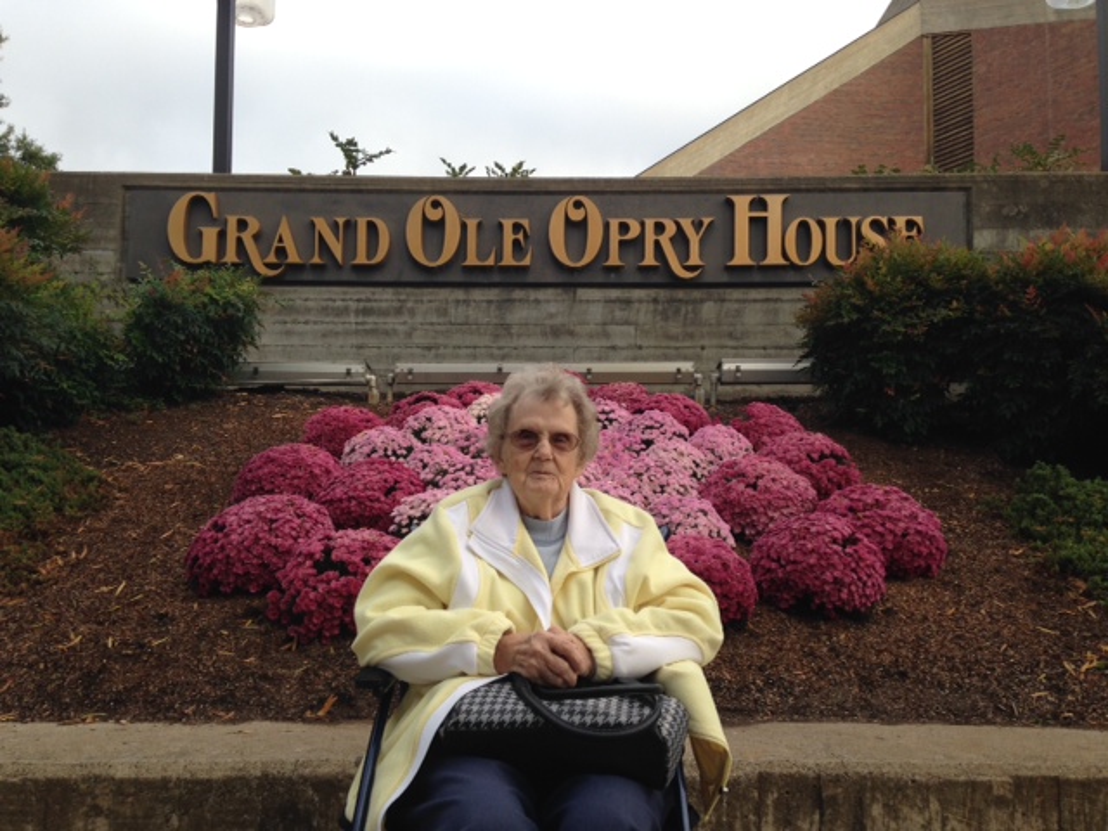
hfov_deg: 55.4
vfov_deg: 42.9
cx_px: 554
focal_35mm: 33
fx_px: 1056
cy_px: 416
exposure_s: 1/427
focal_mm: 4.12
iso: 50
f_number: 2.4
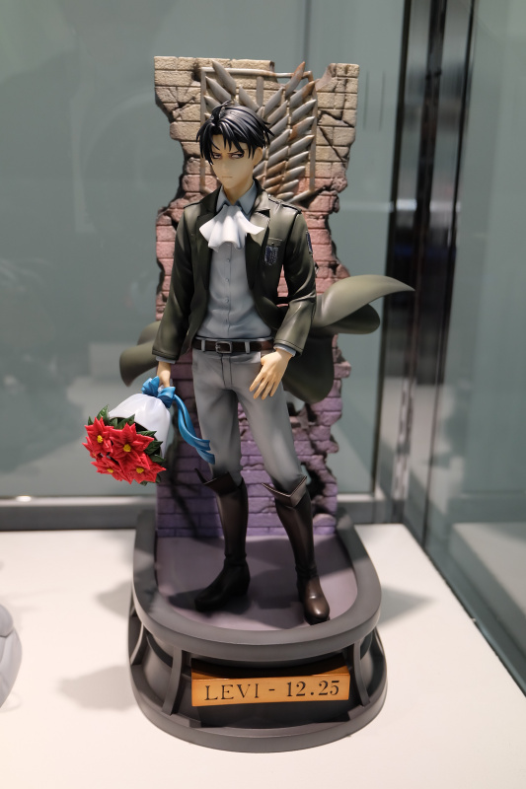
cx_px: 263
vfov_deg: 50.7
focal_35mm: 38
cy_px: 394
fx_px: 833
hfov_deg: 35.0
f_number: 4.5
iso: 500
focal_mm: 25.6
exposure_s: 1/125
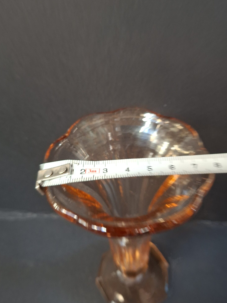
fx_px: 262
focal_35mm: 30
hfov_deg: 46.7
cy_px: 154
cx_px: 124
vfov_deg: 60.0
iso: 400
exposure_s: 1/25
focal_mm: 5.54
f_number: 1.8
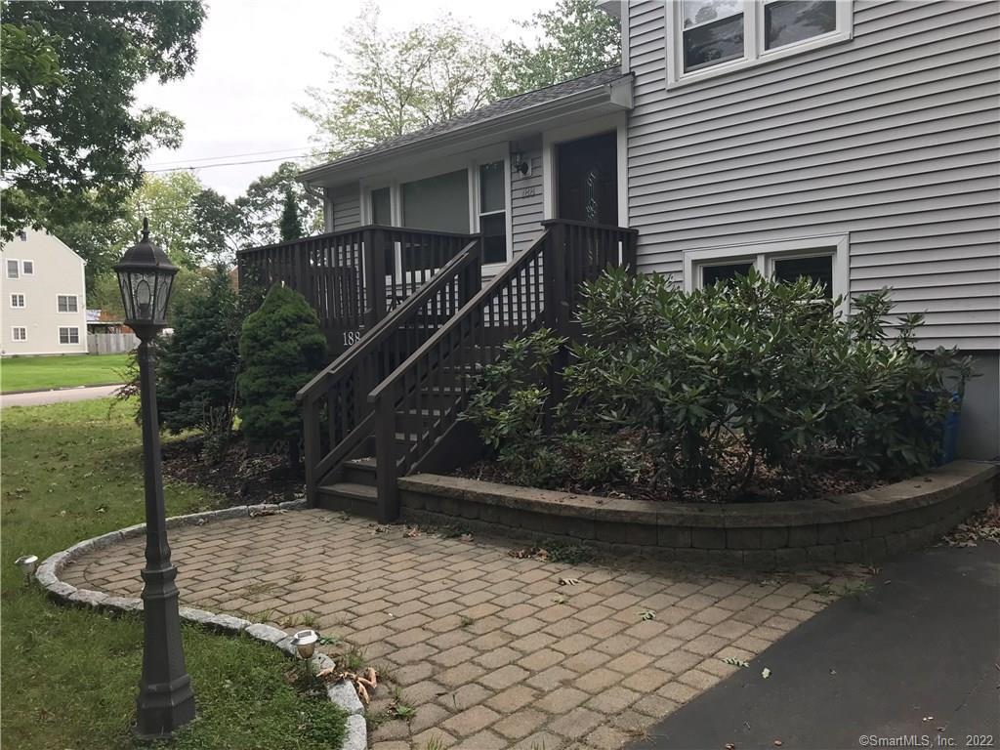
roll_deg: +1.8
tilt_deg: -1.9
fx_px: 809
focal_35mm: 28
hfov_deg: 63.4
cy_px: 375
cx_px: 500
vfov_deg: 49.7
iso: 20
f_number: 1.8
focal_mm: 3.99
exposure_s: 1/550
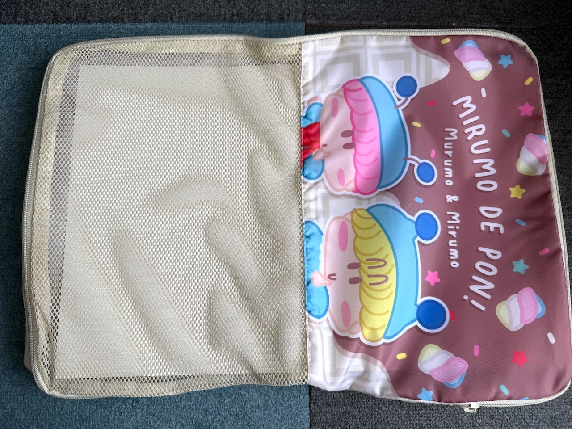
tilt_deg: -80.6
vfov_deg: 56.8
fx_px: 397
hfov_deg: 71.6
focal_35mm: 24
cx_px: 286
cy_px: 214
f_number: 1.78
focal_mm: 6.76
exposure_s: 1/121
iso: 64
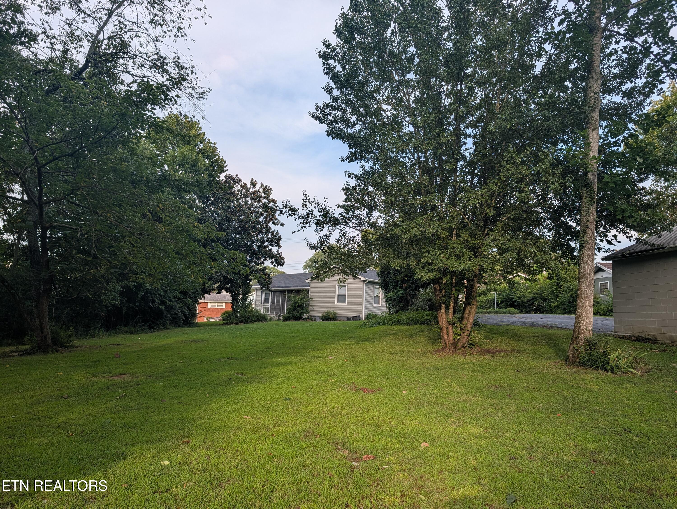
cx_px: 338
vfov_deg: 56.9
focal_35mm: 24
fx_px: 470
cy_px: 254
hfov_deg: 71.5
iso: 21
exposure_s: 1/544
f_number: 1.68
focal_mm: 6.9
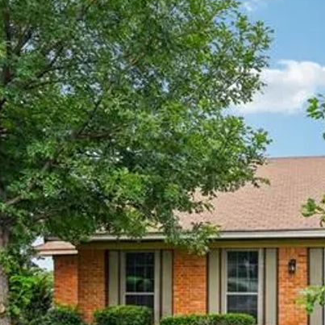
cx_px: 329
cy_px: 244
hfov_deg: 36.5
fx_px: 436
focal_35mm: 41
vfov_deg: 39.8
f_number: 8
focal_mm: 19
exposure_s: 1/320
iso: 400
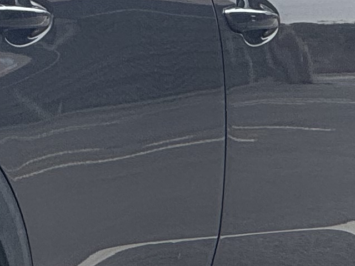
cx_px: -319
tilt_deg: -2.7
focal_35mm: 486
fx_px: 4983
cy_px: -16
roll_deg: -2.0
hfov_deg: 4.0
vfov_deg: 3.1
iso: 25
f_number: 2.8
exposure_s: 1/99
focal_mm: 9
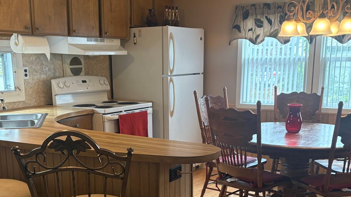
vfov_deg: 24.9
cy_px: 162
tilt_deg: -12.9
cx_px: 164
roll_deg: +0.4
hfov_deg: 43.7
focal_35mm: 47
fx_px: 437
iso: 160
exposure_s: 1/60
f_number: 1.6
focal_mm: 5.96
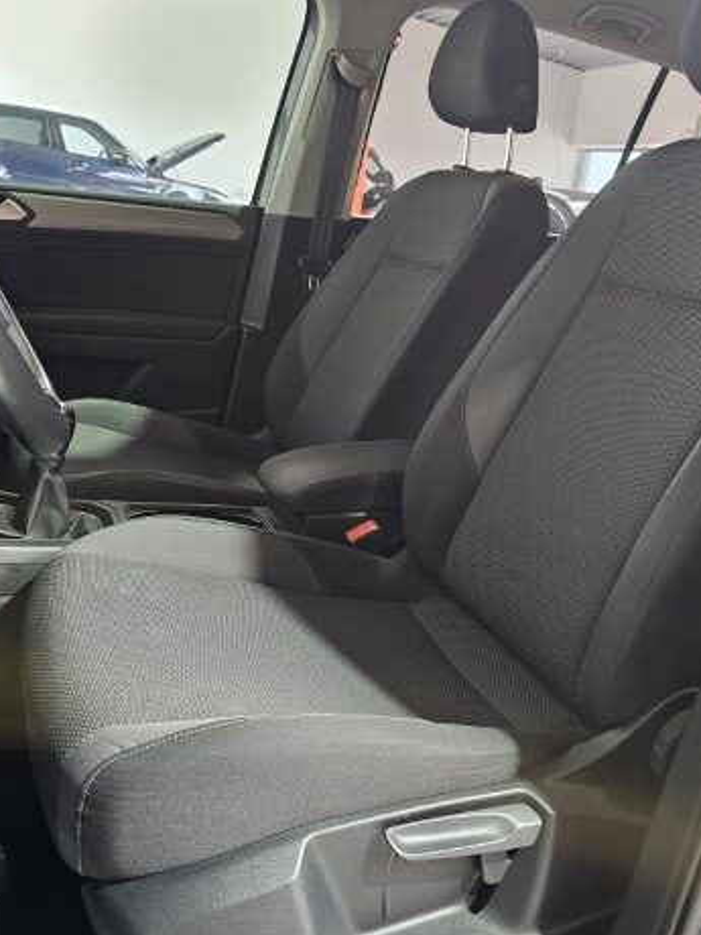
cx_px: 406
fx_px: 864
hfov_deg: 44.0
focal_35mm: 32
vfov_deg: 56.8
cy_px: 502
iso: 640
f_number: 1.7
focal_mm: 6.3
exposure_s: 1/100
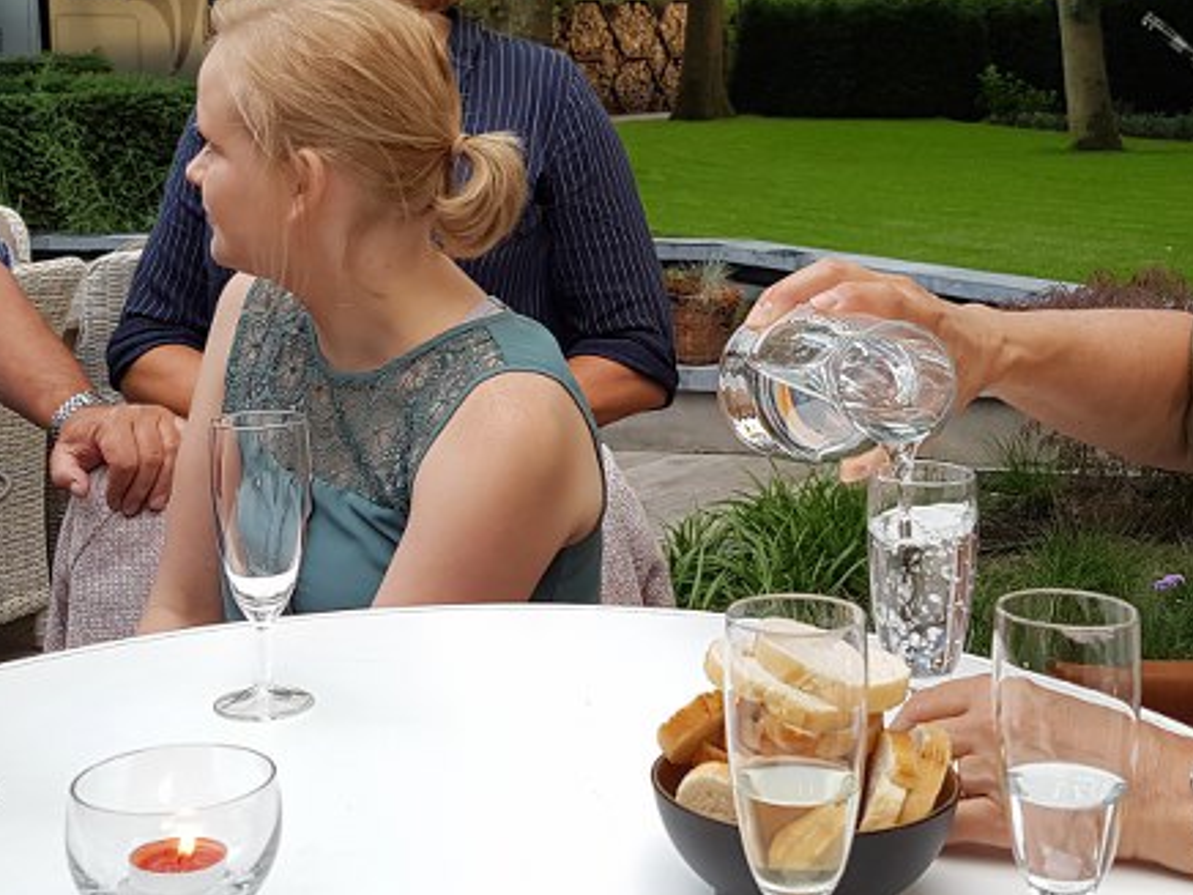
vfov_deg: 23.9
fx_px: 2102
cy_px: 268
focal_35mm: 61
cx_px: 684
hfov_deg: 31.6
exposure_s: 1/100
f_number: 1.7
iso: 50
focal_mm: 4.2
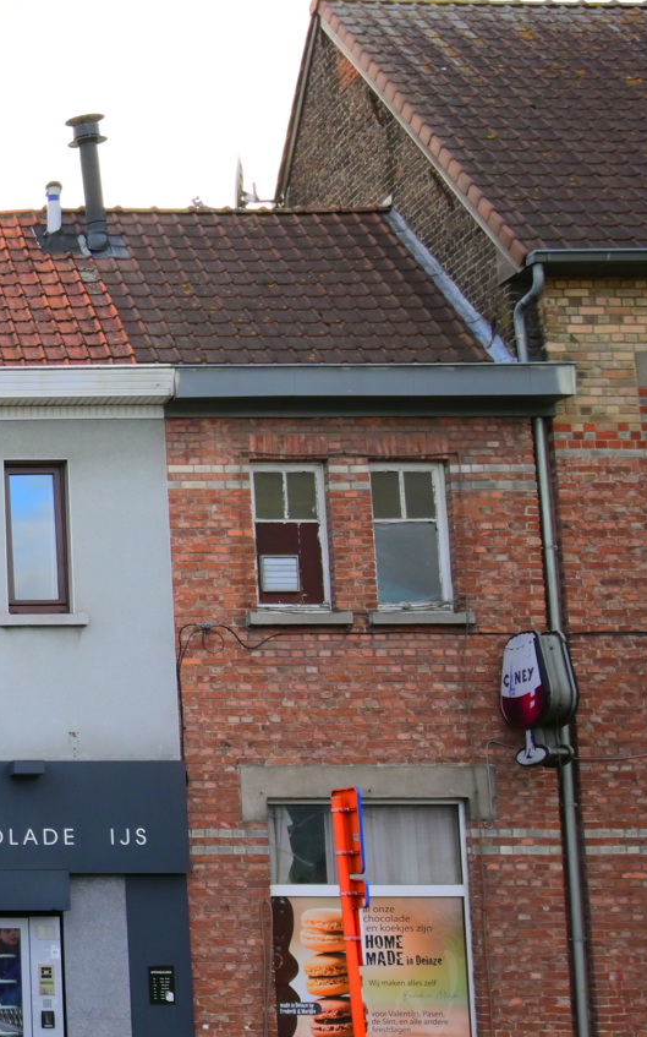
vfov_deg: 31.4
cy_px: 656
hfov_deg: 17.6
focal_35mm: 65
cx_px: -373
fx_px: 1835
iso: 220
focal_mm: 20
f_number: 5.6
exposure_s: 1/250
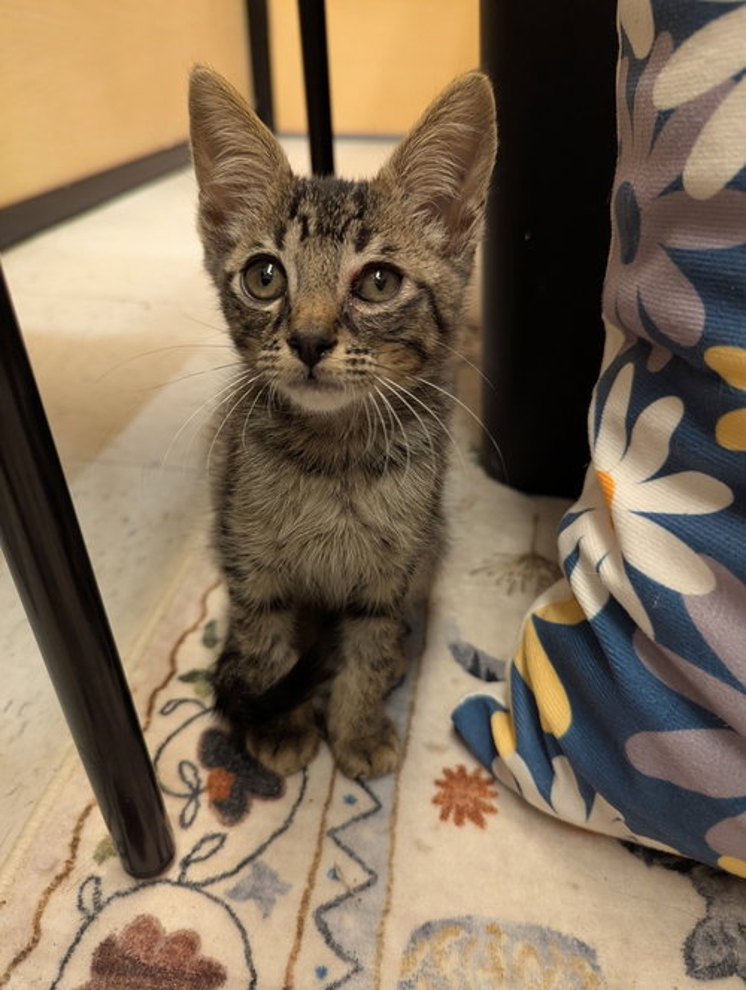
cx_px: 373
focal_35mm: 24
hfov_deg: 56.9
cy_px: 495
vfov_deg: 71.5
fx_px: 688
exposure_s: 1/120
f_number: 1.85
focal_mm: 6.81
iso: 765
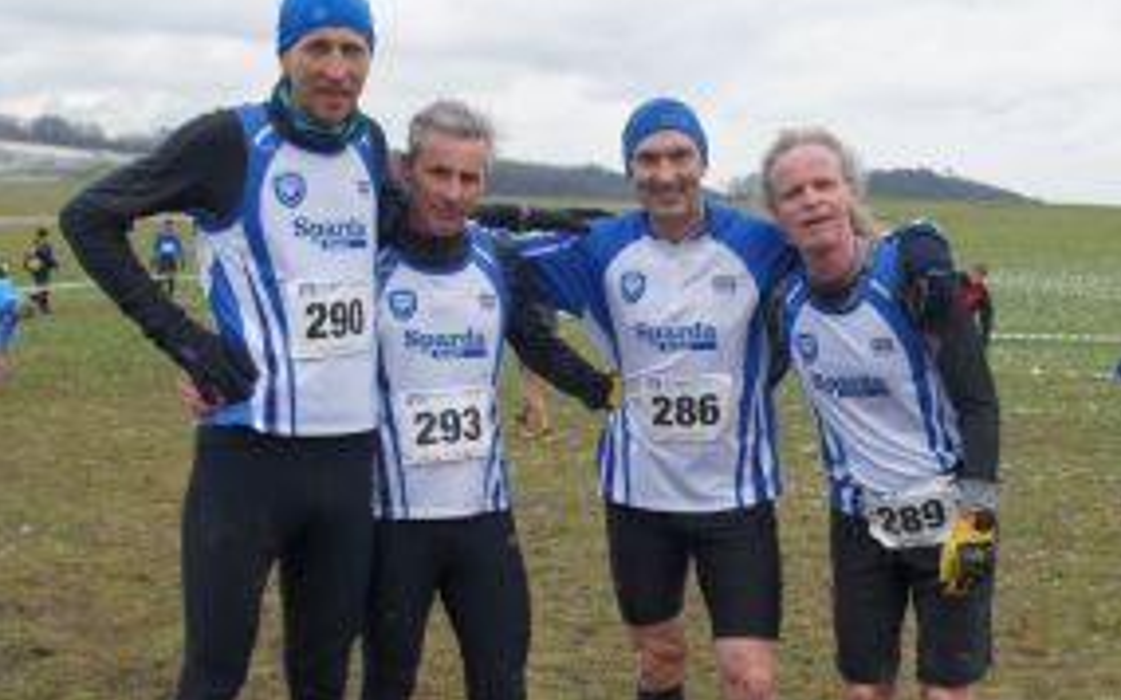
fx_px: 1833
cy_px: 417
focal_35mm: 60
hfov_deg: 33.9
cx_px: 653
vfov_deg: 21.6
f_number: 6.3
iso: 200
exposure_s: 1/250
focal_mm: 28
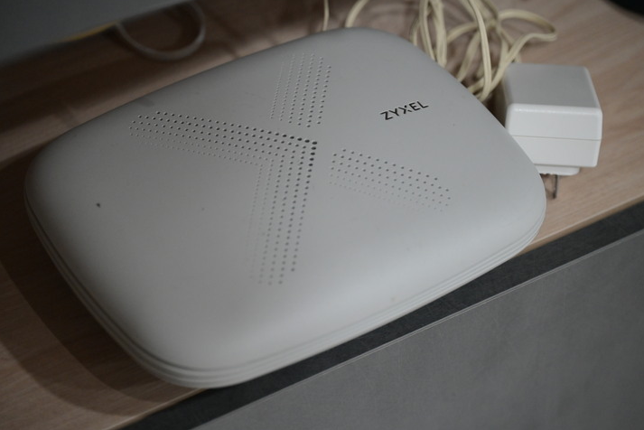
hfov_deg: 17.6
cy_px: 215
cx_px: 324
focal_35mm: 116
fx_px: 2076
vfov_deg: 11.8
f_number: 4
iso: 4000
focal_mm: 115
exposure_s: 1/125
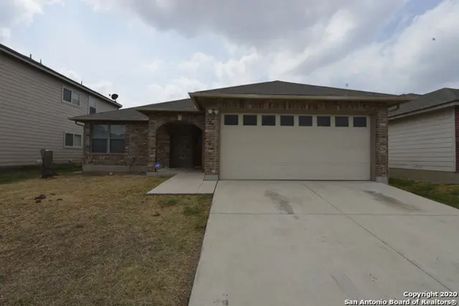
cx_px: 230
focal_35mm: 16
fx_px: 204
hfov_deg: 96.7
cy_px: 153
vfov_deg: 73.8
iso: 125
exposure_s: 1/250
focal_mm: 16
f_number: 11
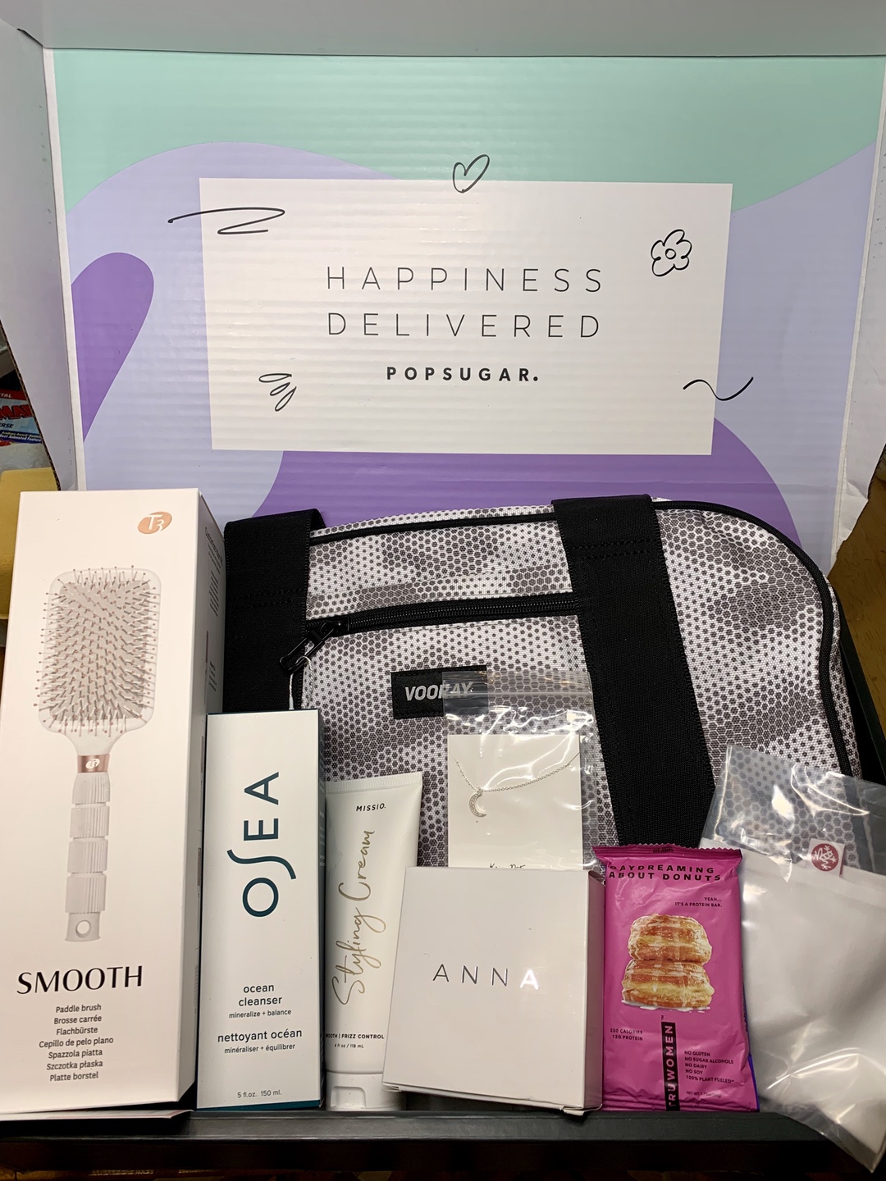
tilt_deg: -51.6
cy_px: 590
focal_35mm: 26
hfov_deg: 53.1
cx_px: 443
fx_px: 887
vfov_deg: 67.3
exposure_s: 1/120
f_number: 1.8
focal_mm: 4.25
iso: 32
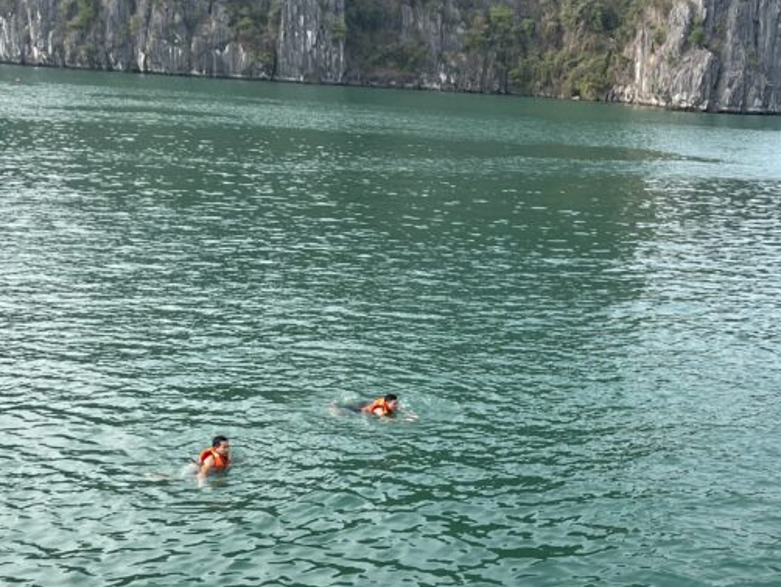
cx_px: 520
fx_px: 1196
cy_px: 467
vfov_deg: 27.0
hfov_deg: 35.8
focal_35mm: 53
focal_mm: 5.7
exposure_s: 1/1553
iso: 50
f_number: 1.5
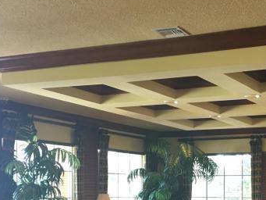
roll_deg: +0.3
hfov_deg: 27.7
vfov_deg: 20.8
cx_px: 227
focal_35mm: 68
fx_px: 523
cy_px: 210
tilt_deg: -0.1
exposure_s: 1/15
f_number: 2.2
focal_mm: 4.15
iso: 50
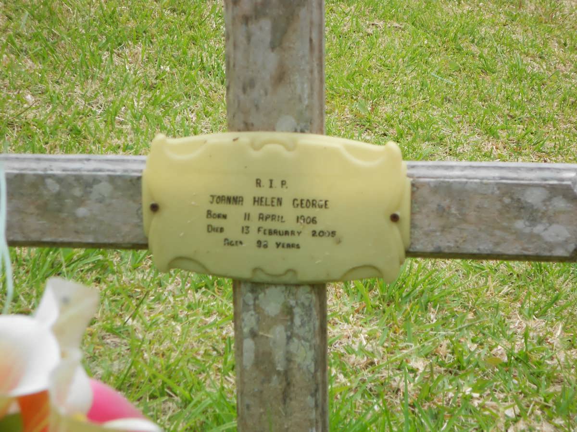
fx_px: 1433
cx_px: 288
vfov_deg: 17.2
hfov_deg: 22.8
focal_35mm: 86
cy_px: 216
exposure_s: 1/200
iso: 80
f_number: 6.3
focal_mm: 15.4
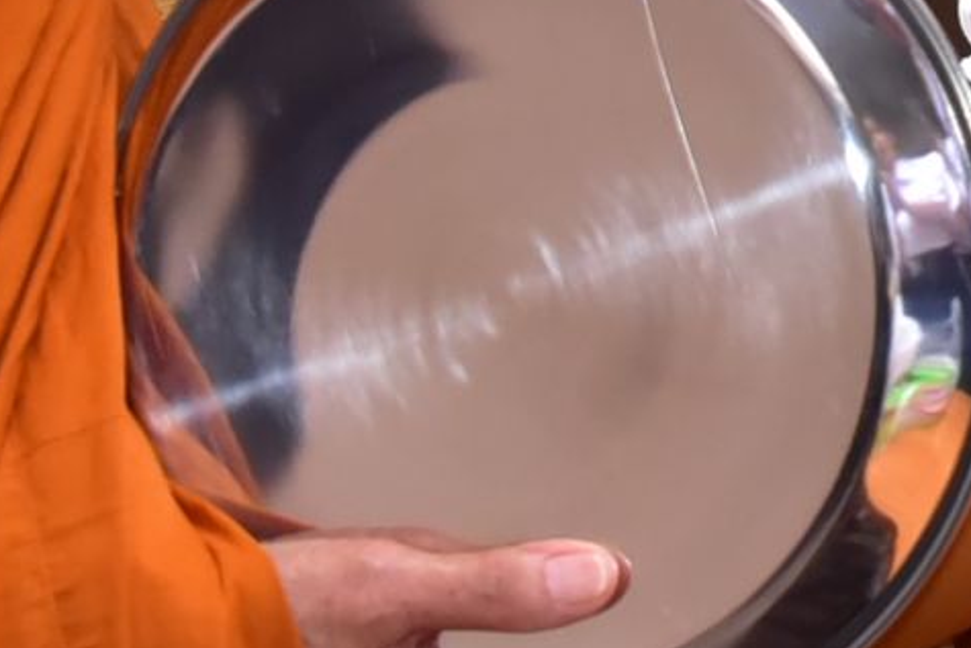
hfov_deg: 8.5
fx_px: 6394
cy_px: -479
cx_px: 1316
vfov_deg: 5.7
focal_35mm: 237
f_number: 5.6
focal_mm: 45
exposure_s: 1/200
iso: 2500
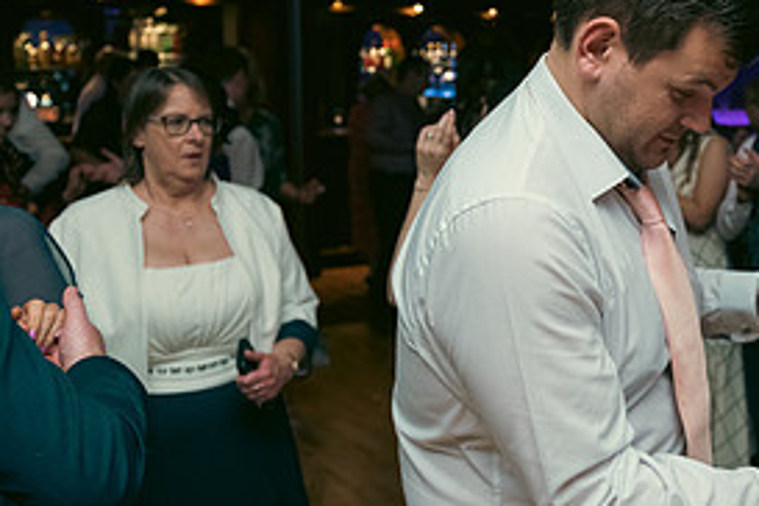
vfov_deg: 26.3
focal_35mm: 51
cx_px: 709
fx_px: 1075
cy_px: 168
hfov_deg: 36.1
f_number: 3.5
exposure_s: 1/160
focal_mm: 24
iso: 500
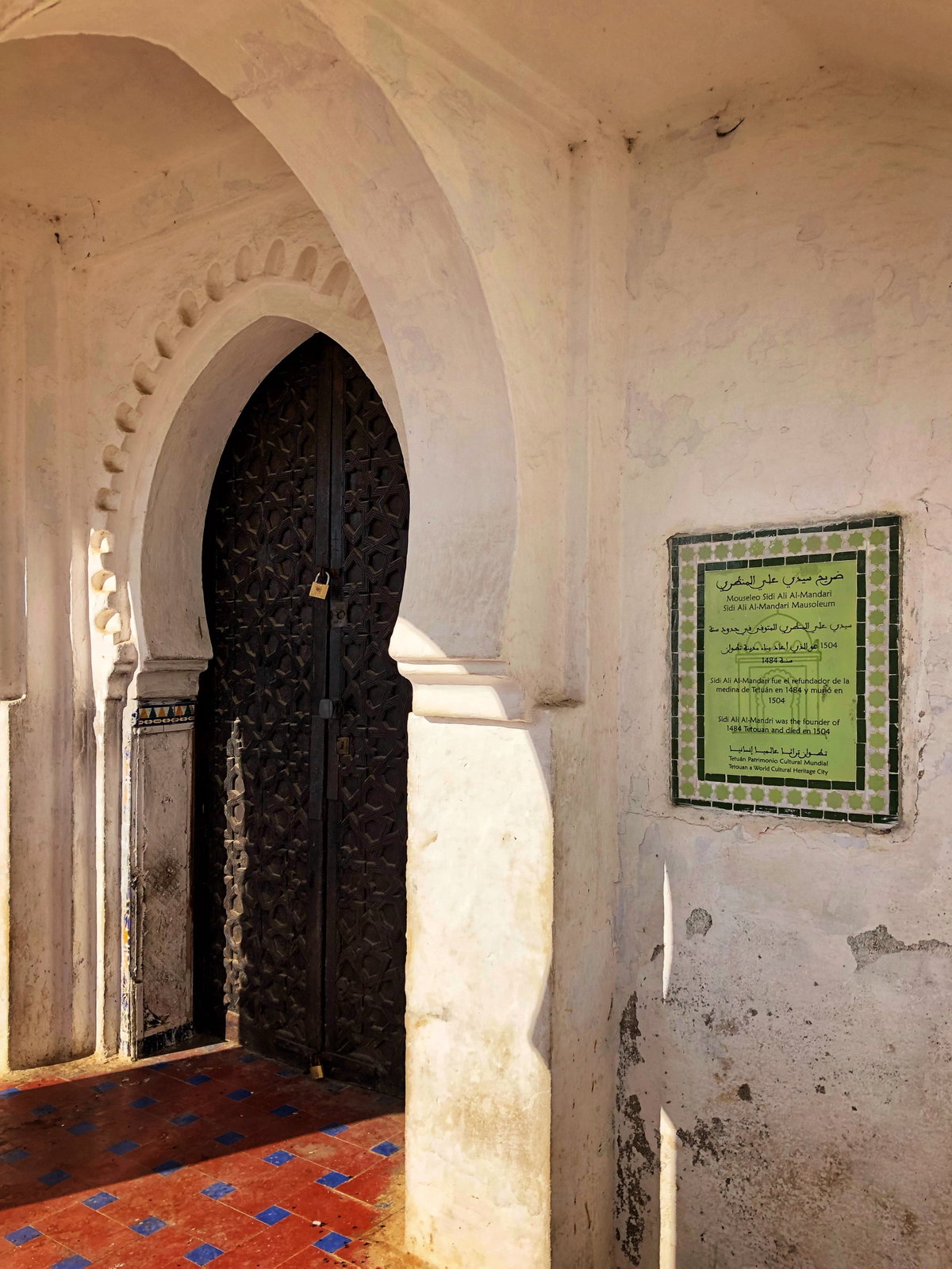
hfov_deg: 49.7
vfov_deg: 63.4
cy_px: 634
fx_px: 1027
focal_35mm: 28
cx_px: 476
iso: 20
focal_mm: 4
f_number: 1.8
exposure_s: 1/2404
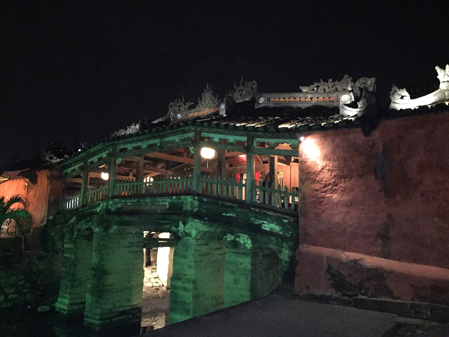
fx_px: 376
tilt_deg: +8.3
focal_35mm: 29
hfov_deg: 61.7
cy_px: 168
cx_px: 224
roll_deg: -3.4
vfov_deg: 48.2
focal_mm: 4.15
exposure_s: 1/17
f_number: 2.2
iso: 1600
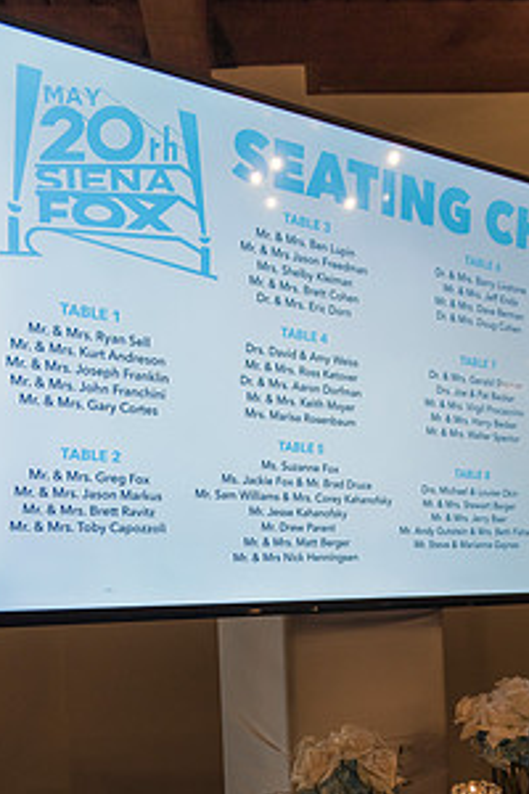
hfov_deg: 36.6
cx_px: 339
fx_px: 793
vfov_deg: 51.1
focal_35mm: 36
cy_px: 588
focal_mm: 24
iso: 1000
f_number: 2.8
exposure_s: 1/640
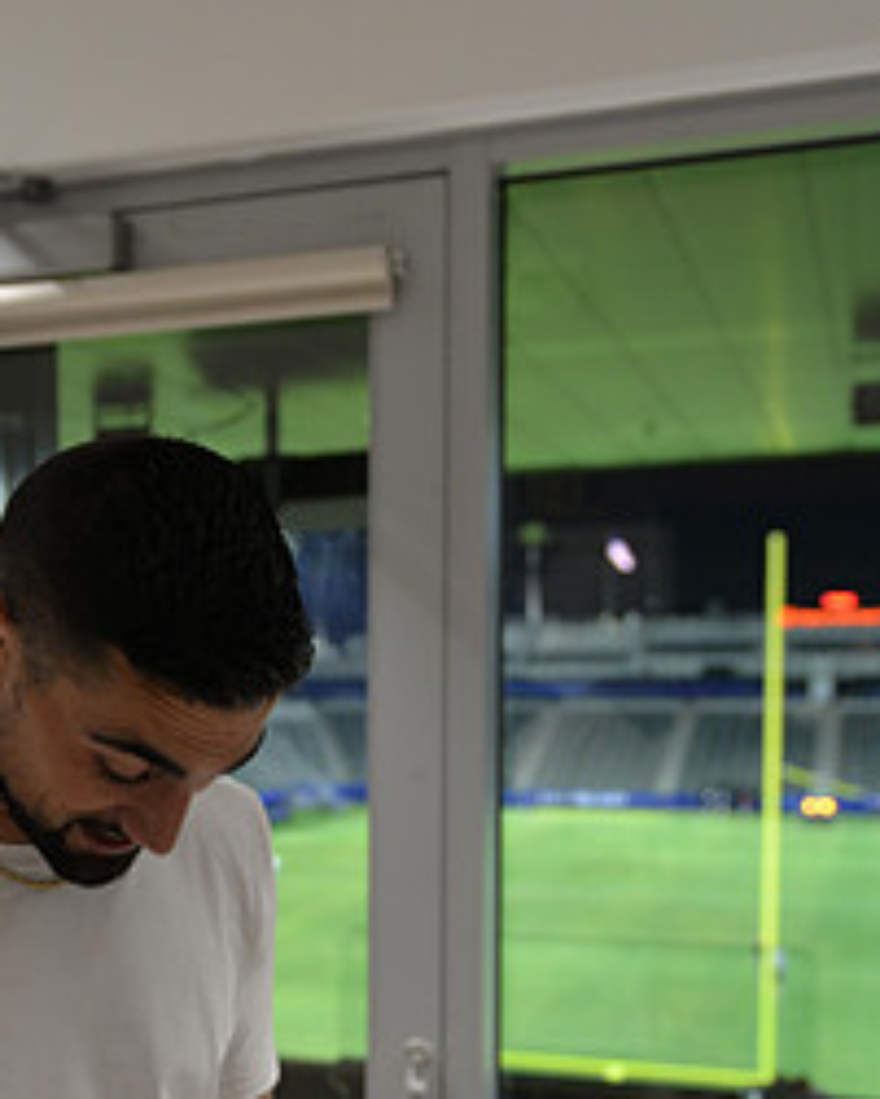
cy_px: 760
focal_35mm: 52
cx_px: 149
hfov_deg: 28.4
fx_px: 1692
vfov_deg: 35.5
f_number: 2.8
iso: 800
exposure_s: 1/80
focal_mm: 24
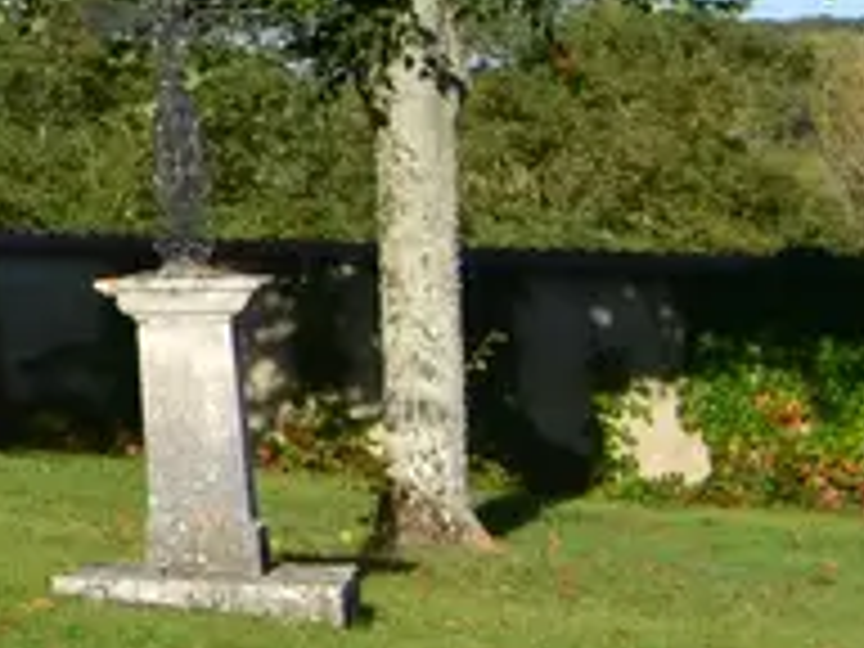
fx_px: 4318
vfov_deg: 8.0
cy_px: -794
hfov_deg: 8.8
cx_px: -1935
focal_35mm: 173
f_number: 11
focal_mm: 18
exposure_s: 1/400
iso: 400
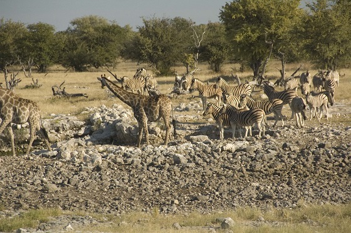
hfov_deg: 6.9
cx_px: 176
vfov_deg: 4.6
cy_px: 116
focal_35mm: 300
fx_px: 2922
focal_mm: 200
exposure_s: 1/2500
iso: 1000
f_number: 8
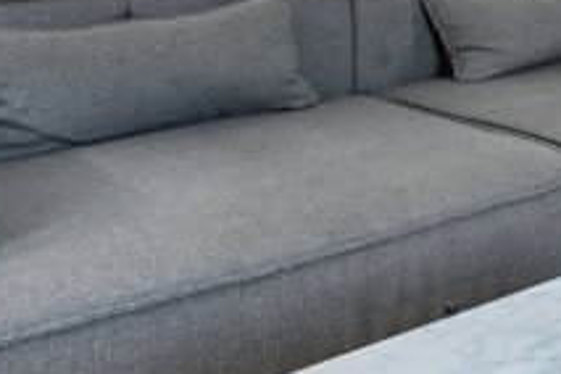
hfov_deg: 28.8
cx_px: 598
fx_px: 997
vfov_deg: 19.5
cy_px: -117
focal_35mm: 64
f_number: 9
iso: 250
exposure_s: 1/15
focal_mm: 17
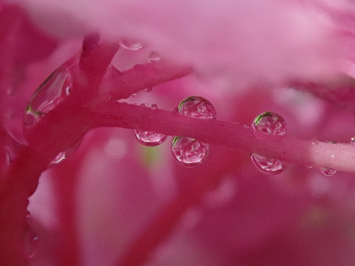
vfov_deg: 14.8
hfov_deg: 19.6
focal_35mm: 100
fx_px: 1026
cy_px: 133
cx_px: 178
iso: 800
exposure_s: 1/100
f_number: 6.3
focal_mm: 18
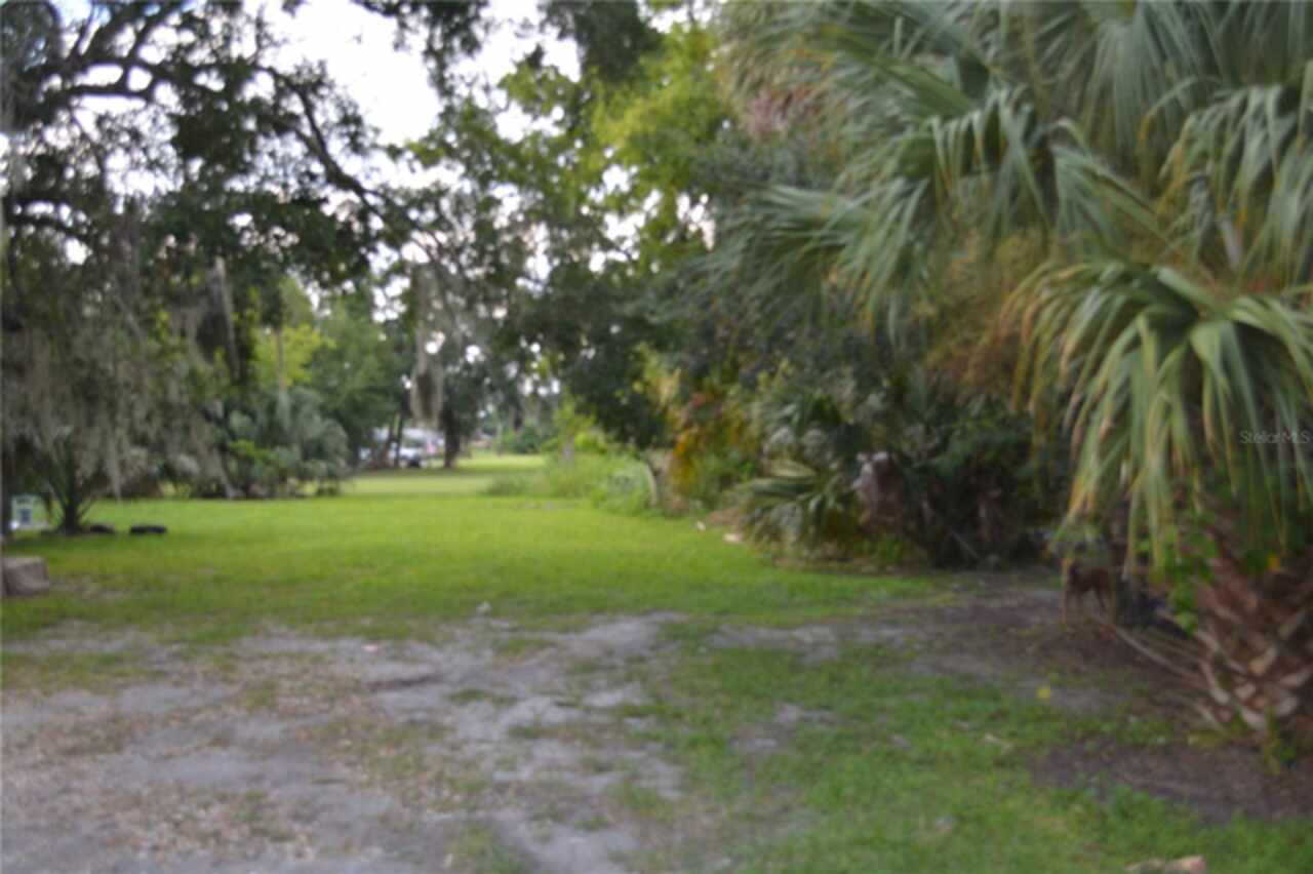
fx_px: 1312
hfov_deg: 53.2
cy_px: 437
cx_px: 656
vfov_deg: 36.8
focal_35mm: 36
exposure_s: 1/200
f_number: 4
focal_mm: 24
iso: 180
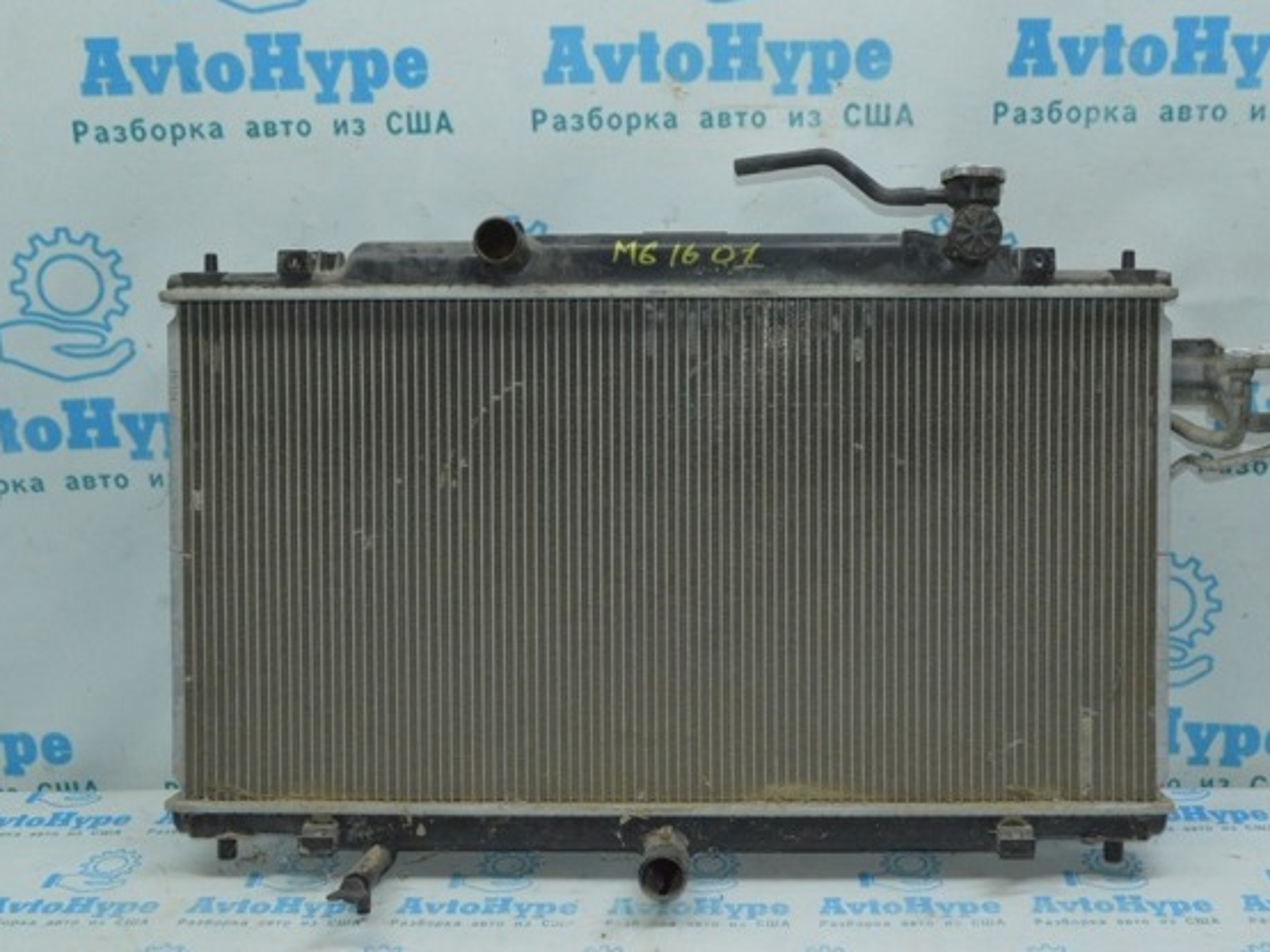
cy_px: 468
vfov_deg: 34.7
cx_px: 709
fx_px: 1524
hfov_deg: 45.2
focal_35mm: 42
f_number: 16
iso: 2200
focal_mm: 25
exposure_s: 1/40
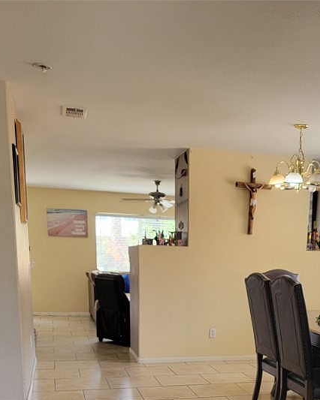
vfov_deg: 37.5
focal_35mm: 45
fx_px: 533
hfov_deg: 33.0
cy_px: 383
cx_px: 228
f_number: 1.8
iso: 125
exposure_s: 1/120
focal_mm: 6.7
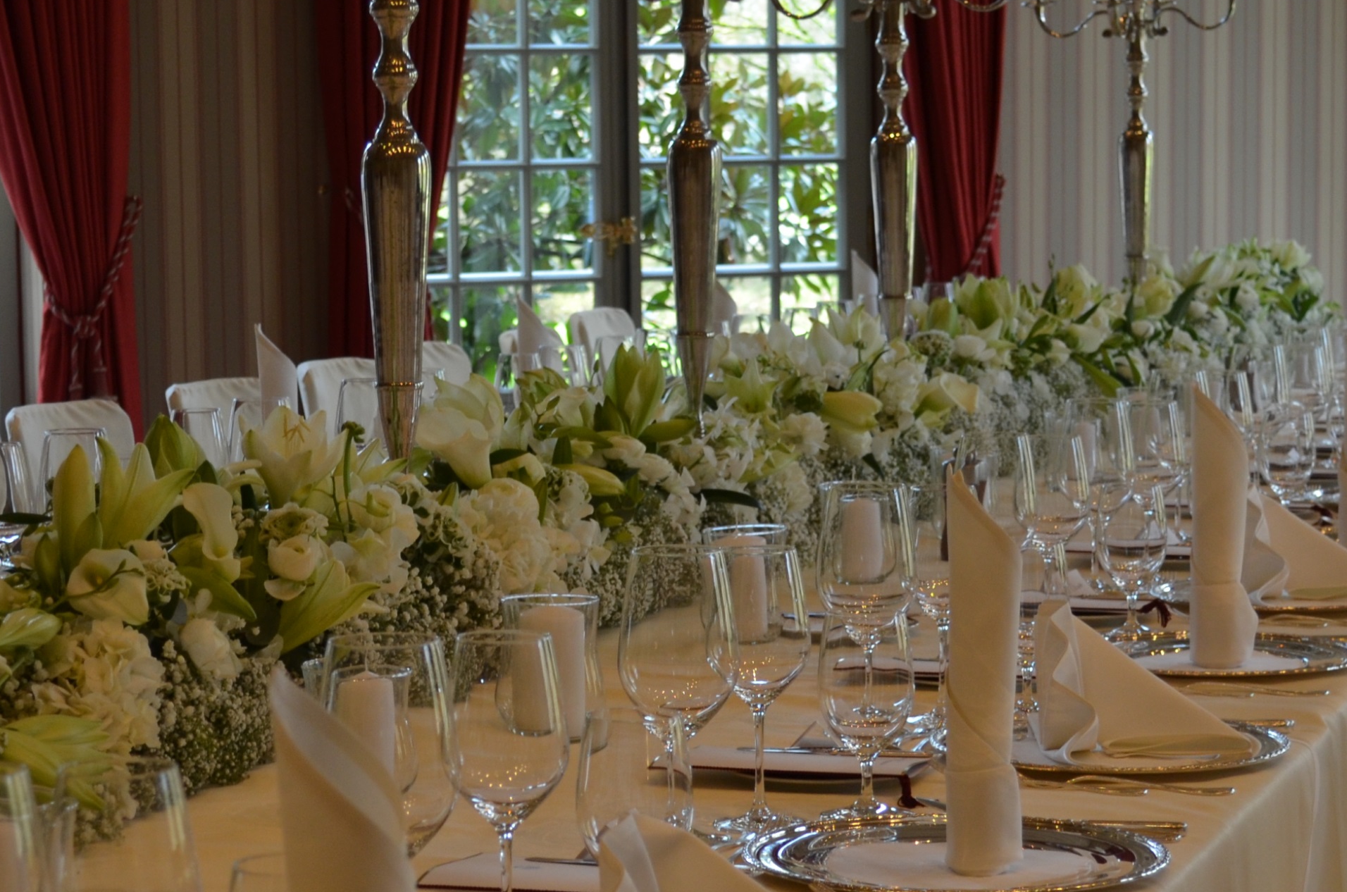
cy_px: 553
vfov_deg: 14.0
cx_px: 498
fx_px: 3622
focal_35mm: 97
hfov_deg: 21.0
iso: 400
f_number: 4.8
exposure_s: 1/80
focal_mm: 32
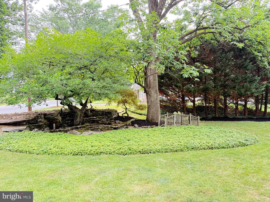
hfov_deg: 71.6
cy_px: 101
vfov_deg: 56.8
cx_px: 135
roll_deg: +0.8
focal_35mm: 24
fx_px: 187
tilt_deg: -1.4
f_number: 1.78
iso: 200
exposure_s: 1/214
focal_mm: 6.76
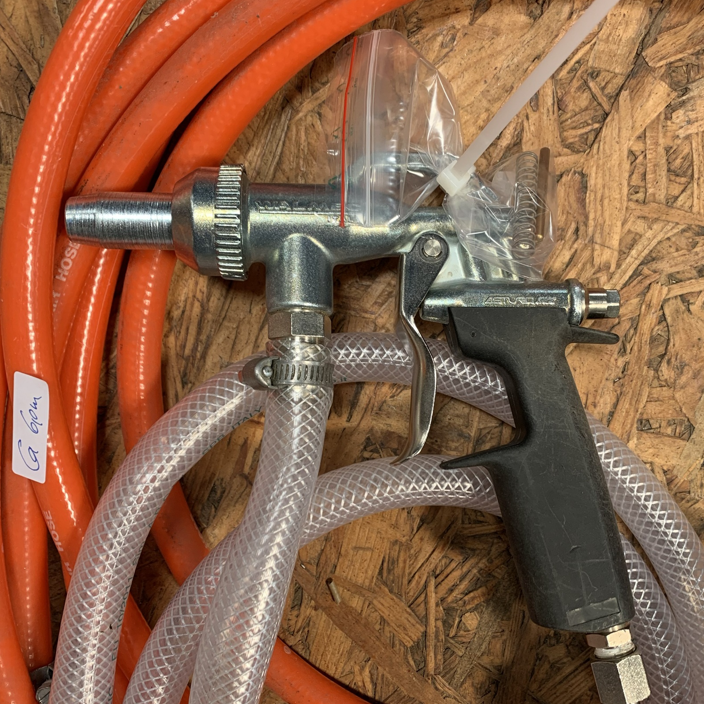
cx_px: 389
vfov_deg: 47.1
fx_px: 805
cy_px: 406
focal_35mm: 35
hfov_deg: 47.1
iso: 80
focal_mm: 4.25
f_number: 1.8
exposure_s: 1/121
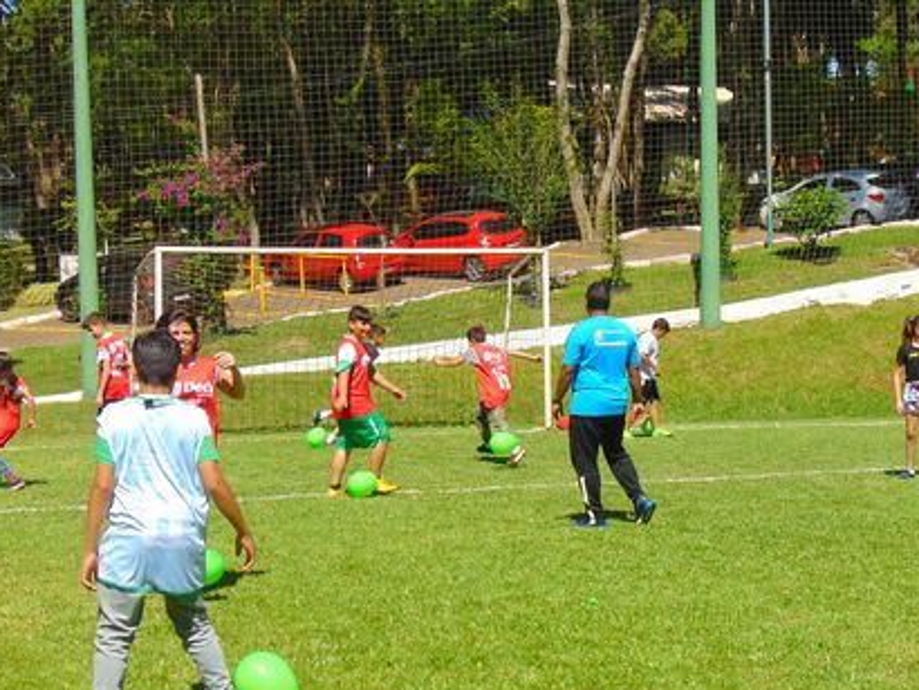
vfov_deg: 18.9
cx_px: 598
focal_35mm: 78
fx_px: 2072
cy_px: 428
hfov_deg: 24.9
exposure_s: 1/200
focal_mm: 9
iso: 80
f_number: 9
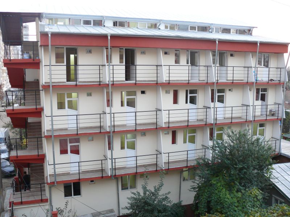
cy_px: 108
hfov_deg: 52.6
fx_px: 293
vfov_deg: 40.7
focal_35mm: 35
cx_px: 145
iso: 200
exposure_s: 1/30
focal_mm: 7.4
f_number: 2.8
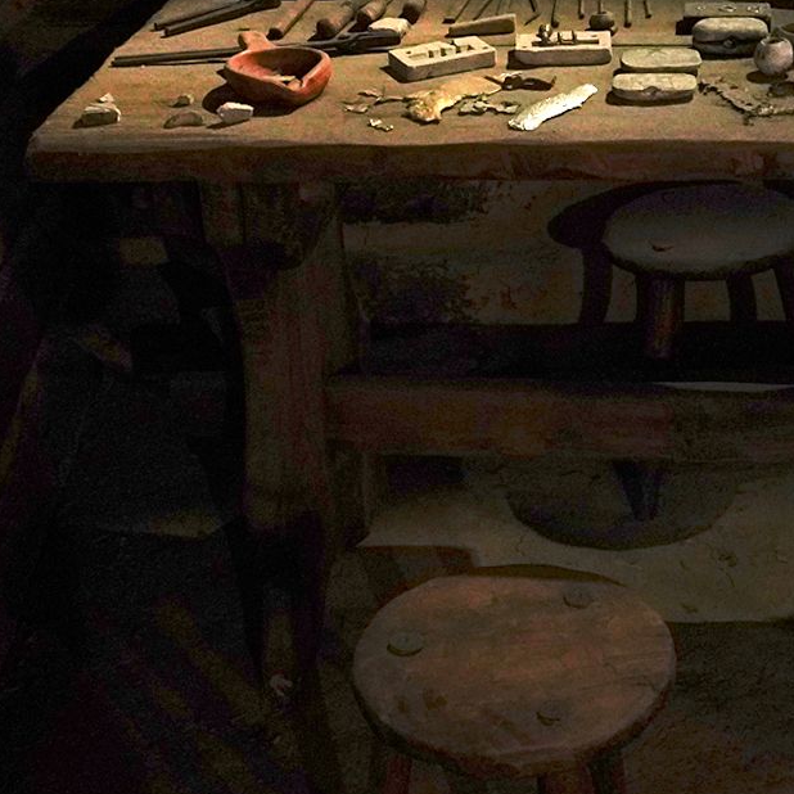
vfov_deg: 26.0
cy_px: 272
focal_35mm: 66
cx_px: 664
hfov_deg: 25.5
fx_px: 1713
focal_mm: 24
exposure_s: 1/80
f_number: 2.8
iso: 3200
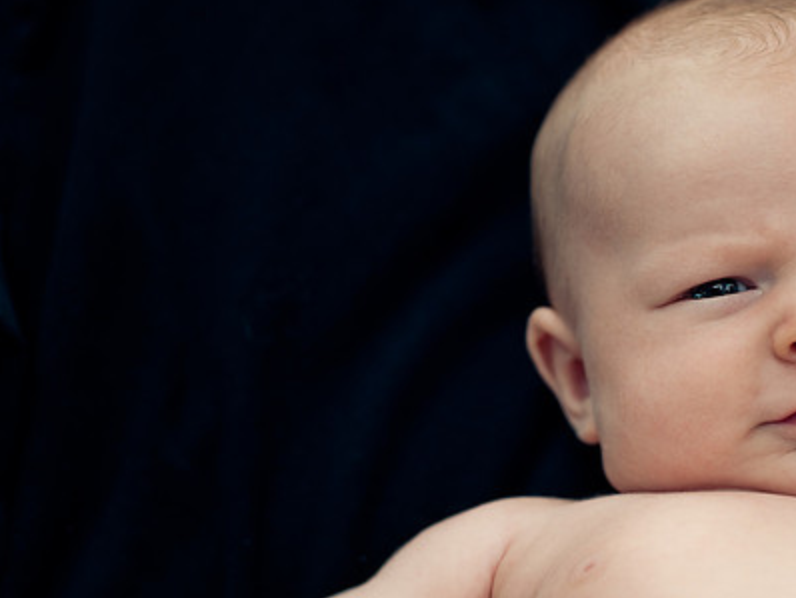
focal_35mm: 70
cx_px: 578
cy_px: 280
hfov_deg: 27.4
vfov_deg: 21.0
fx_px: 1611
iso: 200
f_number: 3.5
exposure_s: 1/400
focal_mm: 50
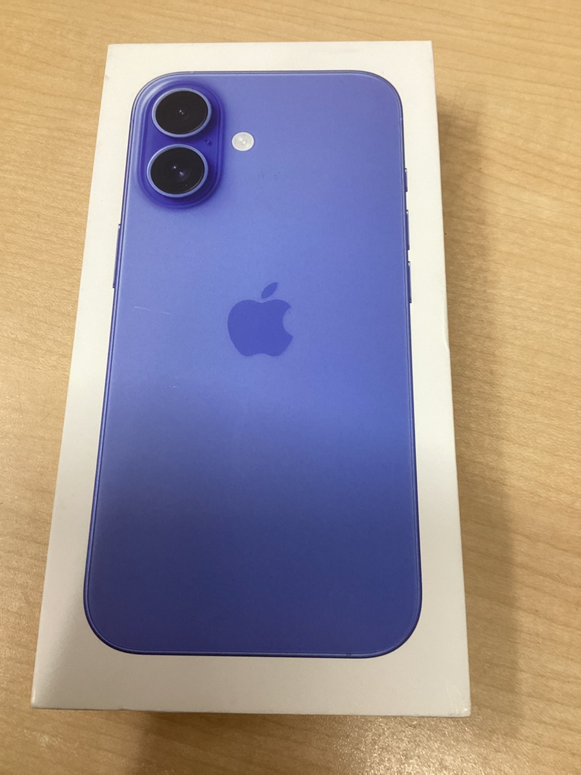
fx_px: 694
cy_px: 388
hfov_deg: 45.4
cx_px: 290
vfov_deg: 58.4
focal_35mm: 31
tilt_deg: -72.0
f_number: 2.4
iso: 50
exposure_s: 1/60
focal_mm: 3.3
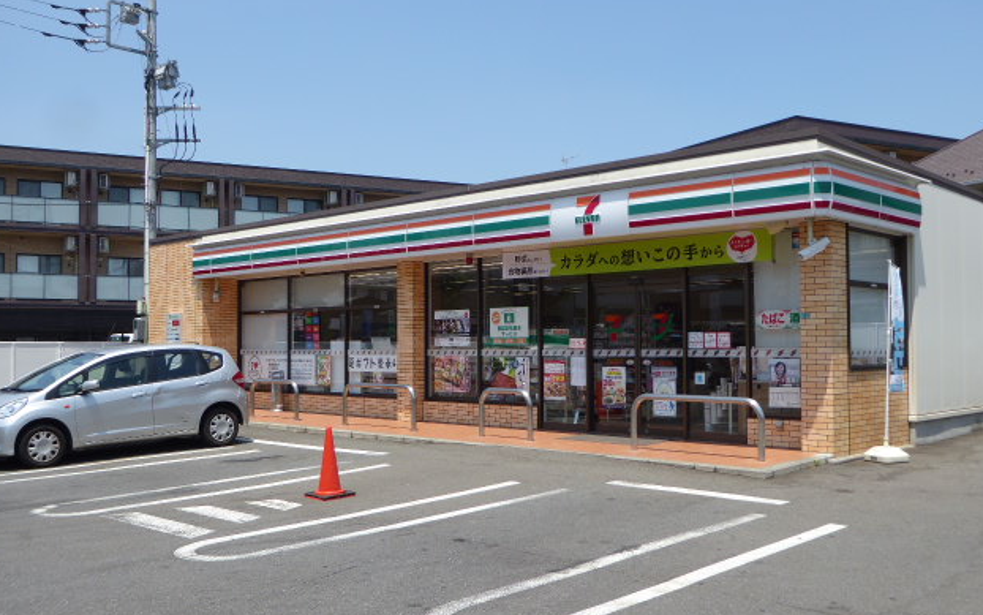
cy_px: 321
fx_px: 965
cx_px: 485
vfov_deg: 35.3
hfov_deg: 54.0
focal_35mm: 36
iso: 80
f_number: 3.6
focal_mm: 5.8
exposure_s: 1/640
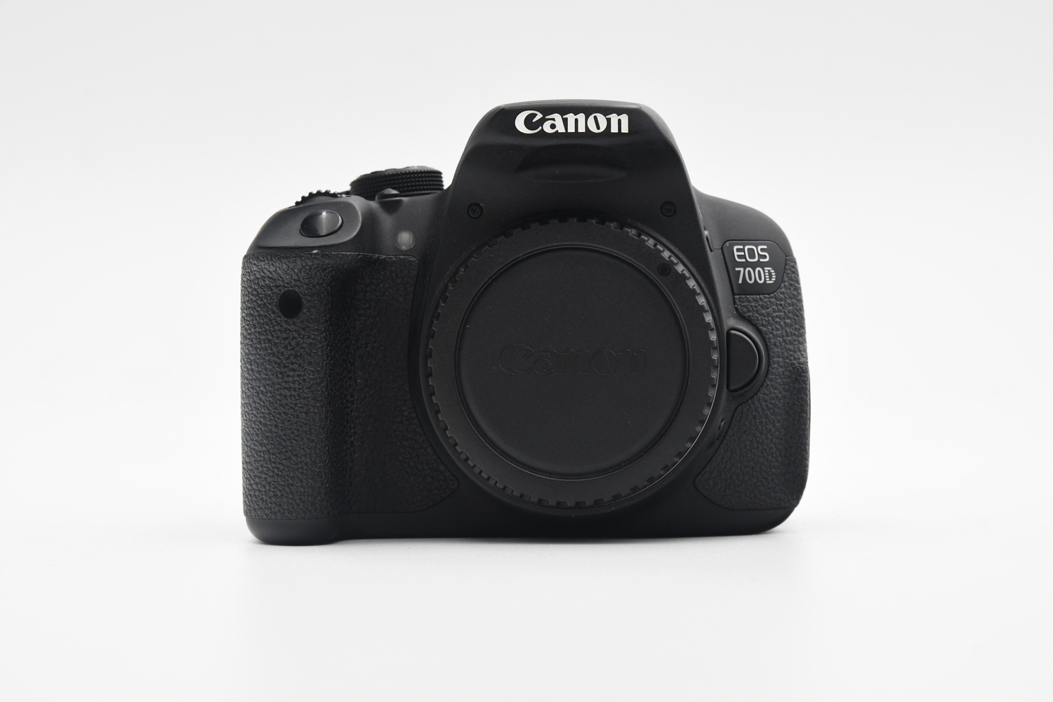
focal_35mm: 78
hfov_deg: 26.0
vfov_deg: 17.5
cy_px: 351
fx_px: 2281
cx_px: 526
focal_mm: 52
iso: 1600
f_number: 8
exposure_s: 1/100
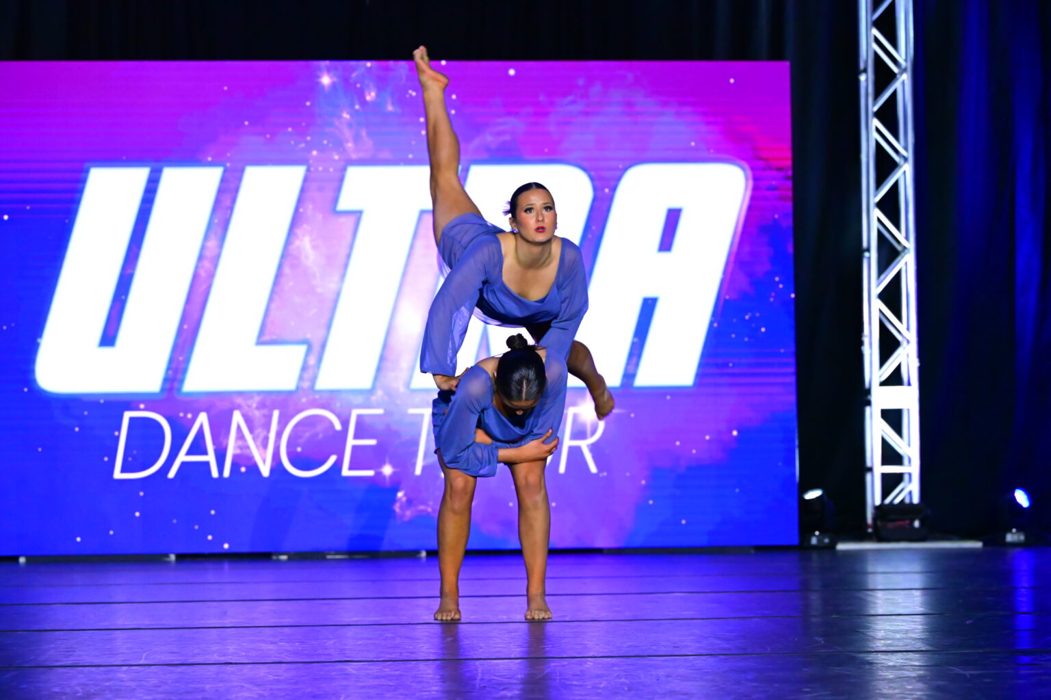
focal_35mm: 82
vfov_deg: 16.7
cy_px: 350
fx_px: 2394
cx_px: 526
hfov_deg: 24.8
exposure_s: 1/800
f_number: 4
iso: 10000
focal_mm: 82
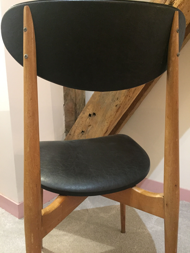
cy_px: 126
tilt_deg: -12.4
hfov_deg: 48.2
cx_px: 95
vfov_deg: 61.7
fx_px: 212
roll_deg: +0.3
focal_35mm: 29
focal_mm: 4.15
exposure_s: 1/17
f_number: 2.2
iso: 320
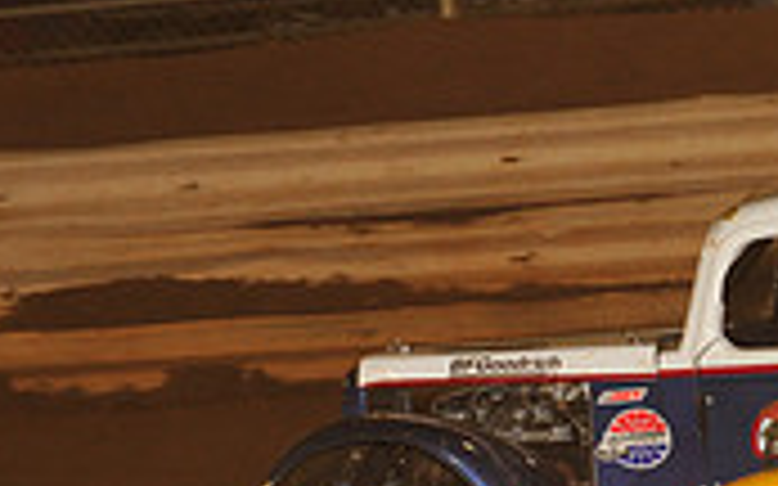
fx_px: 7228
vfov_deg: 3.8
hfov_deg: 6.1
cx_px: 962
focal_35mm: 341
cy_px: 306
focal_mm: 100
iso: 800
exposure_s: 1/250
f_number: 7.1
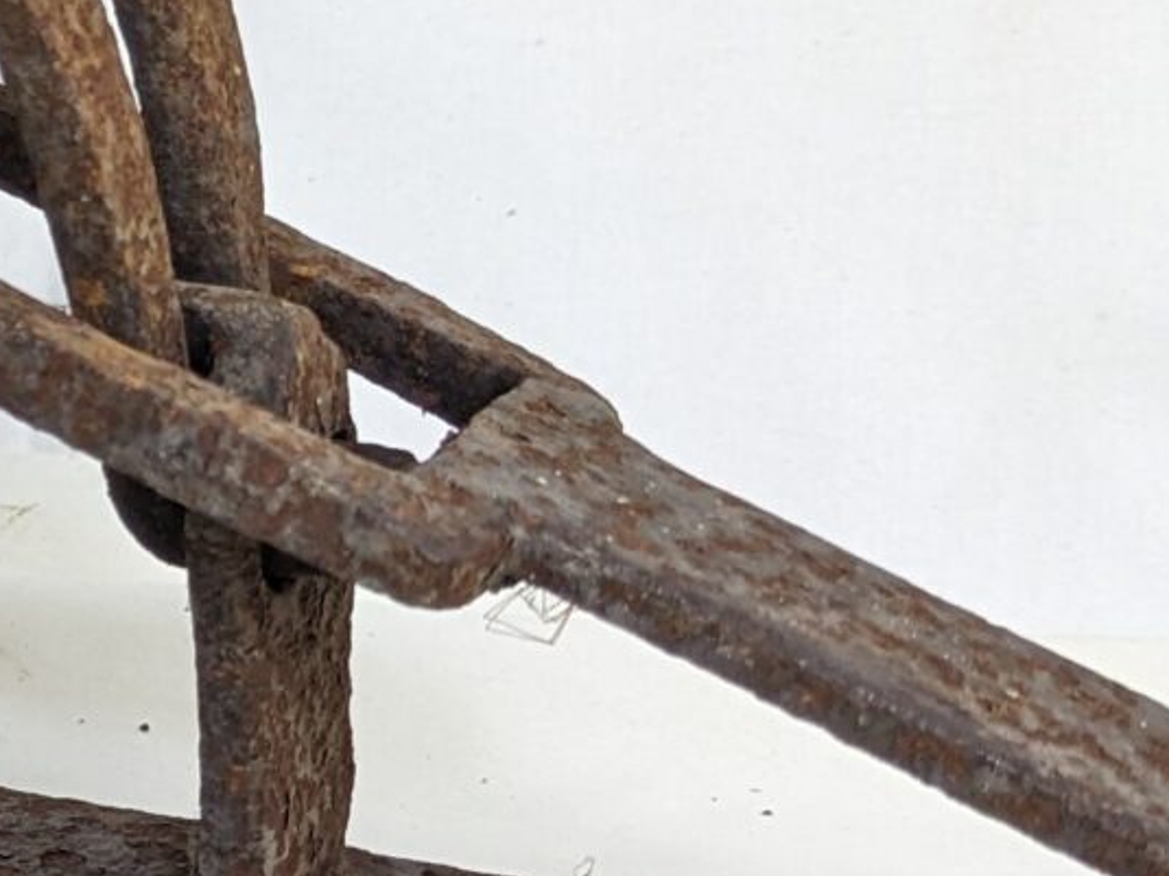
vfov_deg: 12.9
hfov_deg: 16.2
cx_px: -374
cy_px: 350
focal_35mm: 115
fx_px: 3883
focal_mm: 6.81
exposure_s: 1/286
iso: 178
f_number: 1.85
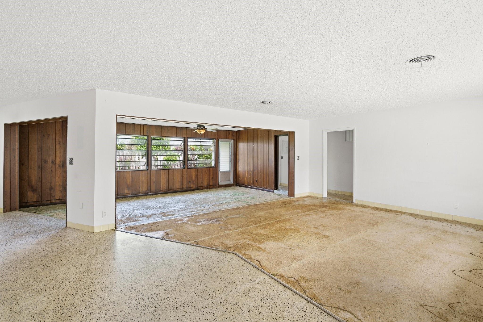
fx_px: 215
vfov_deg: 73.7
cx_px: 242
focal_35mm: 16
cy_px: 161
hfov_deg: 96.7
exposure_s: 1/10
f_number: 8
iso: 500
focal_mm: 16
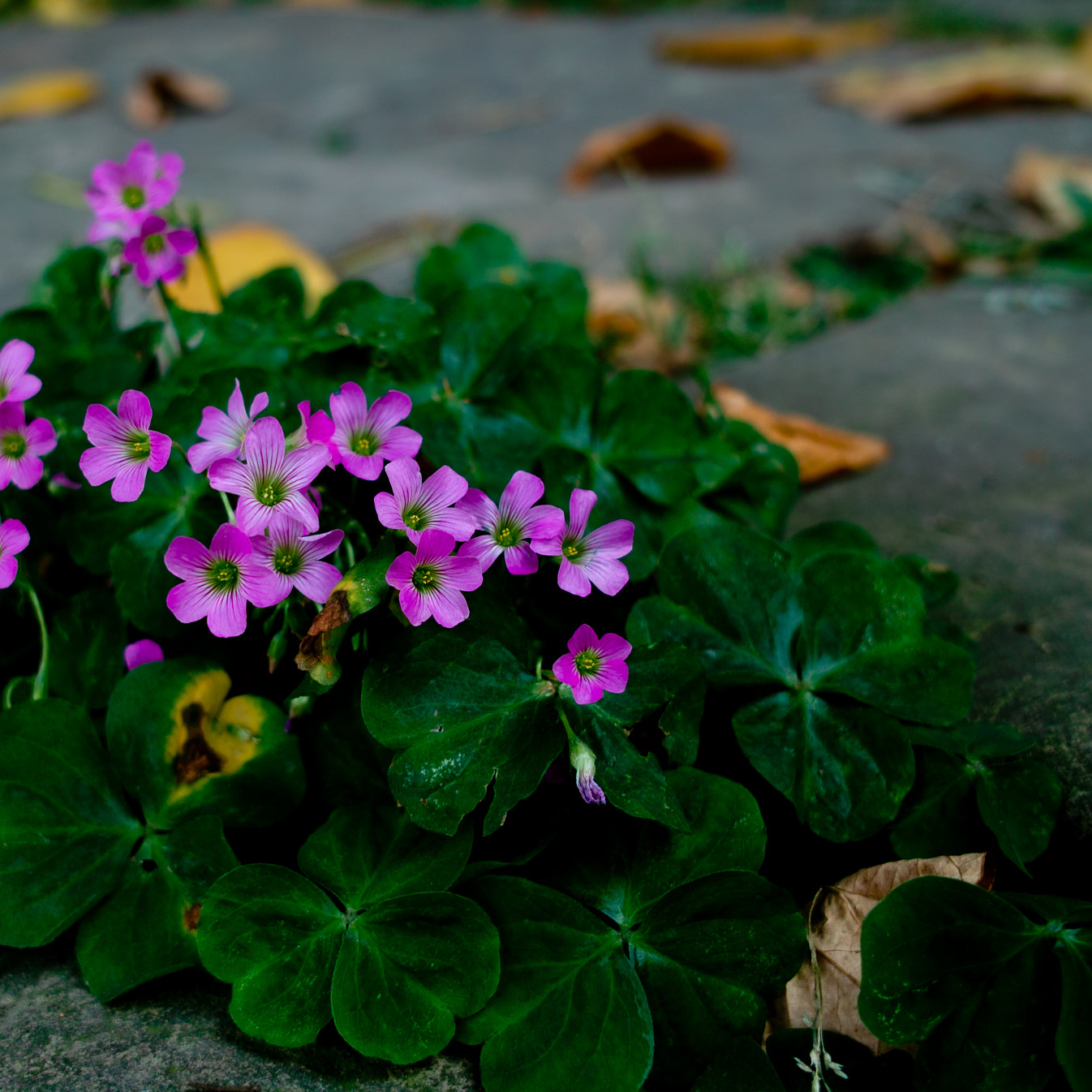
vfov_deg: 32.2
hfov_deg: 31.9
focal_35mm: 53
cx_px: 337
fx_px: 1892
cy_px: 543
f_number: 4
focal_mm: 24.2
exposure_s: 1/125
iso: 100
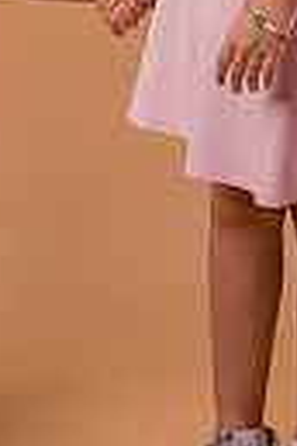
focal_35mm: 139
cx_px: 131
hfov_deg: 9.9
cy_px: -45
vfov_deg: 14.4
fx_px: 1720
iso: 64
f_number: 6.3
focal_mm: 40
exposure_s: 1/250
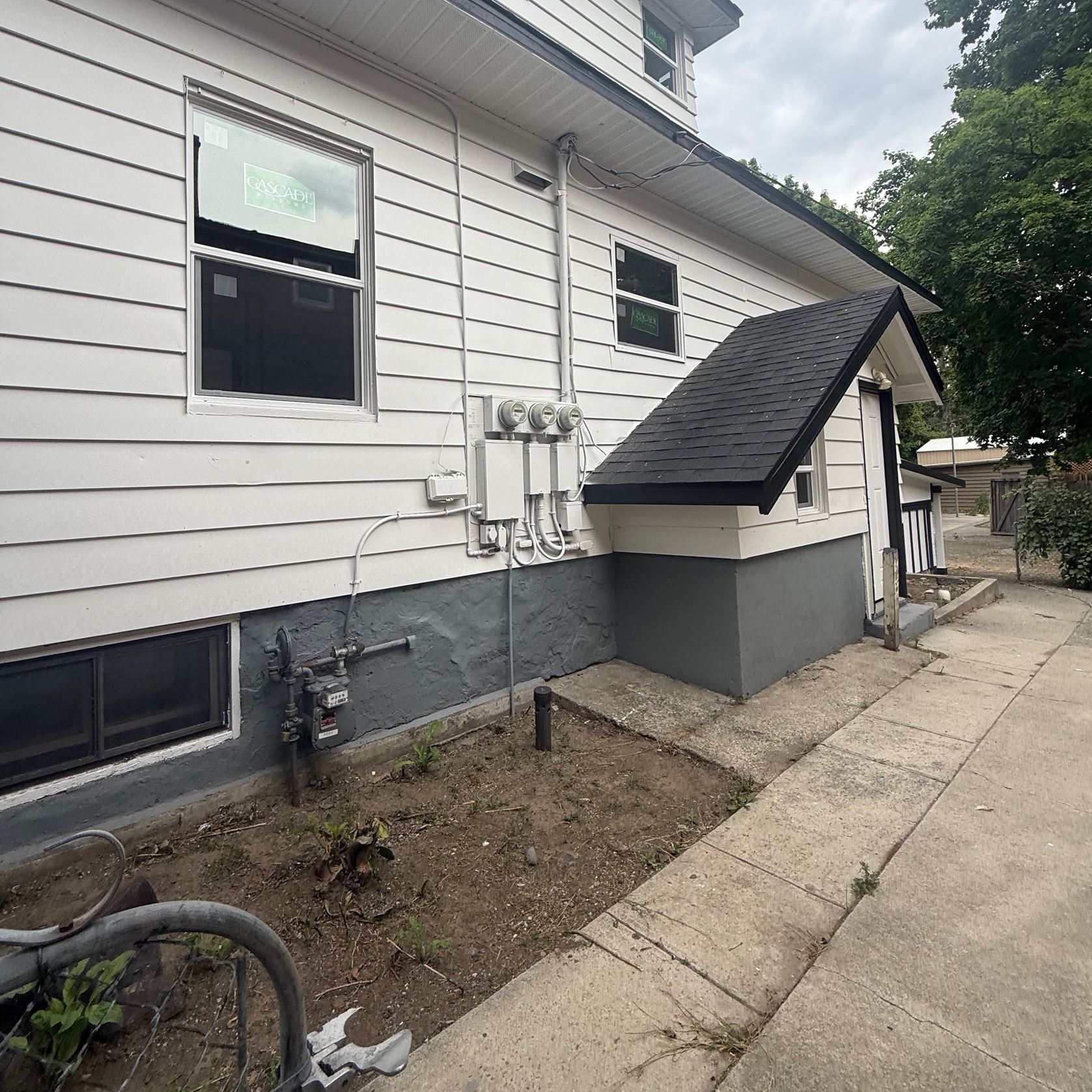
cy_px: 459
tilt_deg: +2.2
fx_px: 607
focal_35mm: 17
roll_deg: +2.0
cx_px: 552
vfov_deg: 83.3
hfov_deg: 84.0
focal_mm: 2.22
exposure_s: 1/237
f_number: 2.2
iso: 50
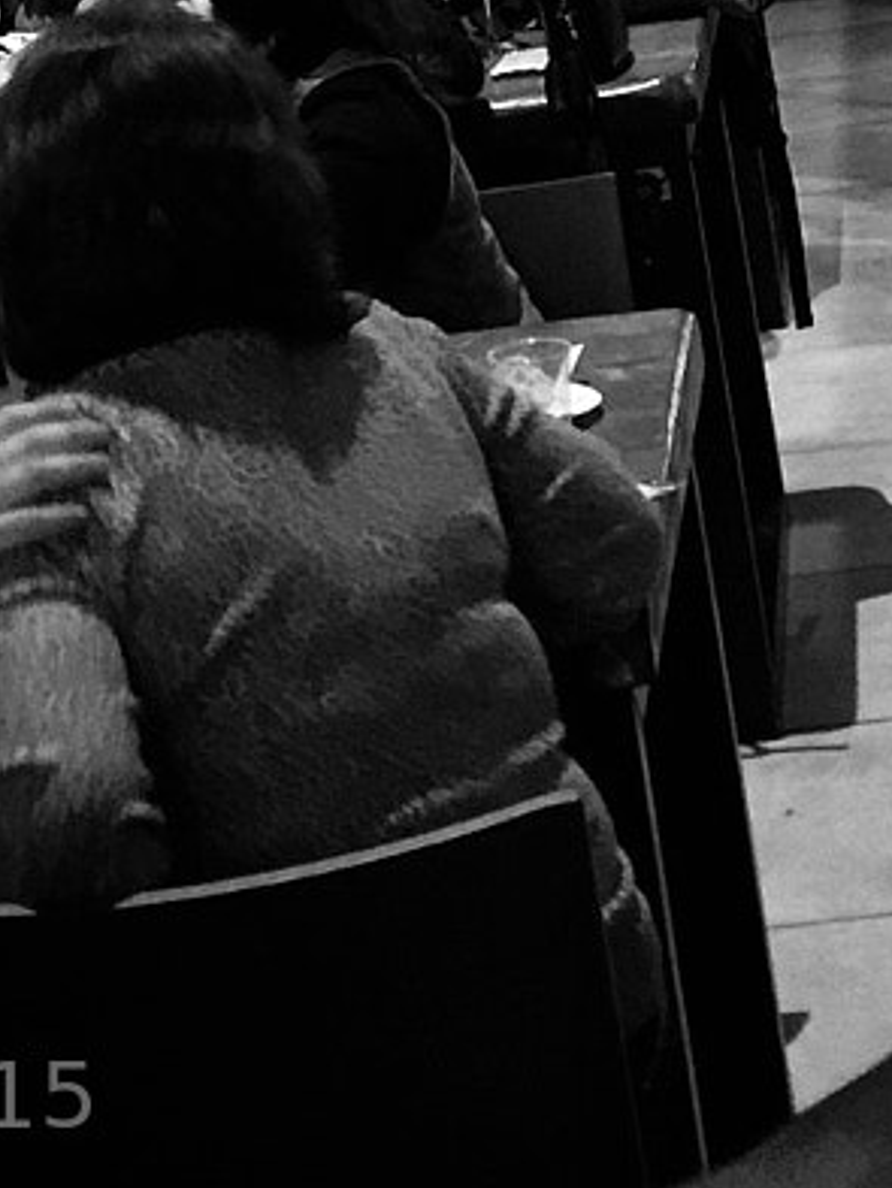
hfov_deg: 12.6
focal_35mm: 118
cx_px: 327
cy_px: -1085
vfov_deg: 14.3
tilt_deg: +7.1
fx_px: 4052
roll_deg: +9.3
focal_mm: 4.15
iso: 160
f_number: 2.2
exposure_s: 1/8
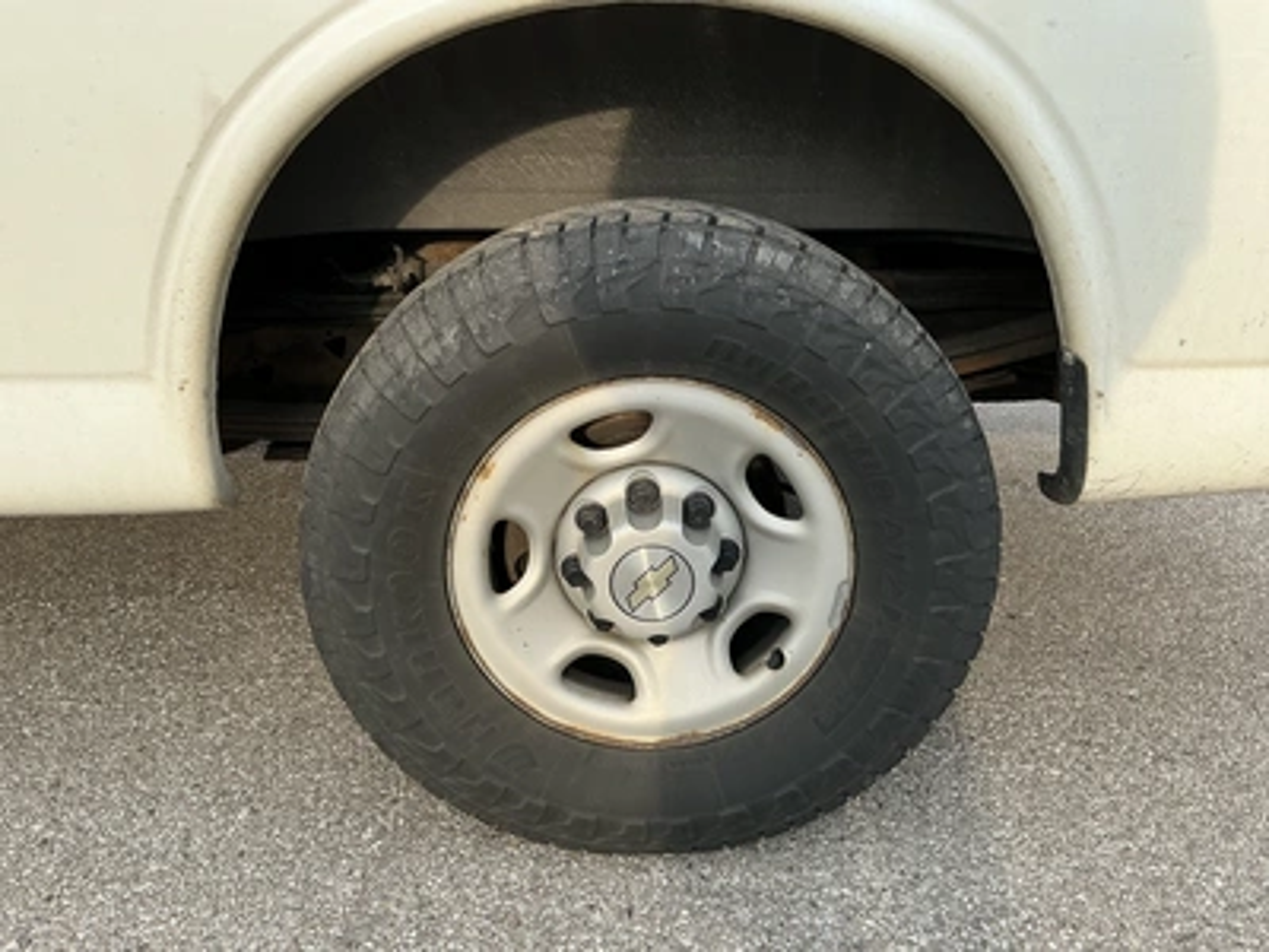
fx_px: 1026
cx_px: 634
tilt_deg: -19.4
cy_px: 476
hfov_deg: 63.4
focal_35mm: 28
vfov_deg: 49.7
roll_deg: -1.5
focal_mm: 3
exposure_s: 1/529
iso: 25
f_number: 1.8
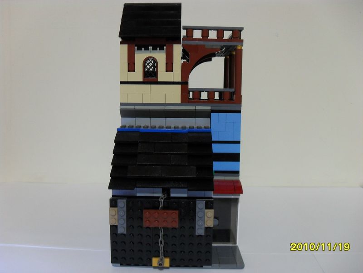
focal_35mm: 35
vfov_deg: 40.7
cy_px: 136
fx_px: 367
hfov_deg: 52.6
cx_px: 182
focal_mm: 6.2
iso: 200
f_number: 2.8
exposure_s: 1/15
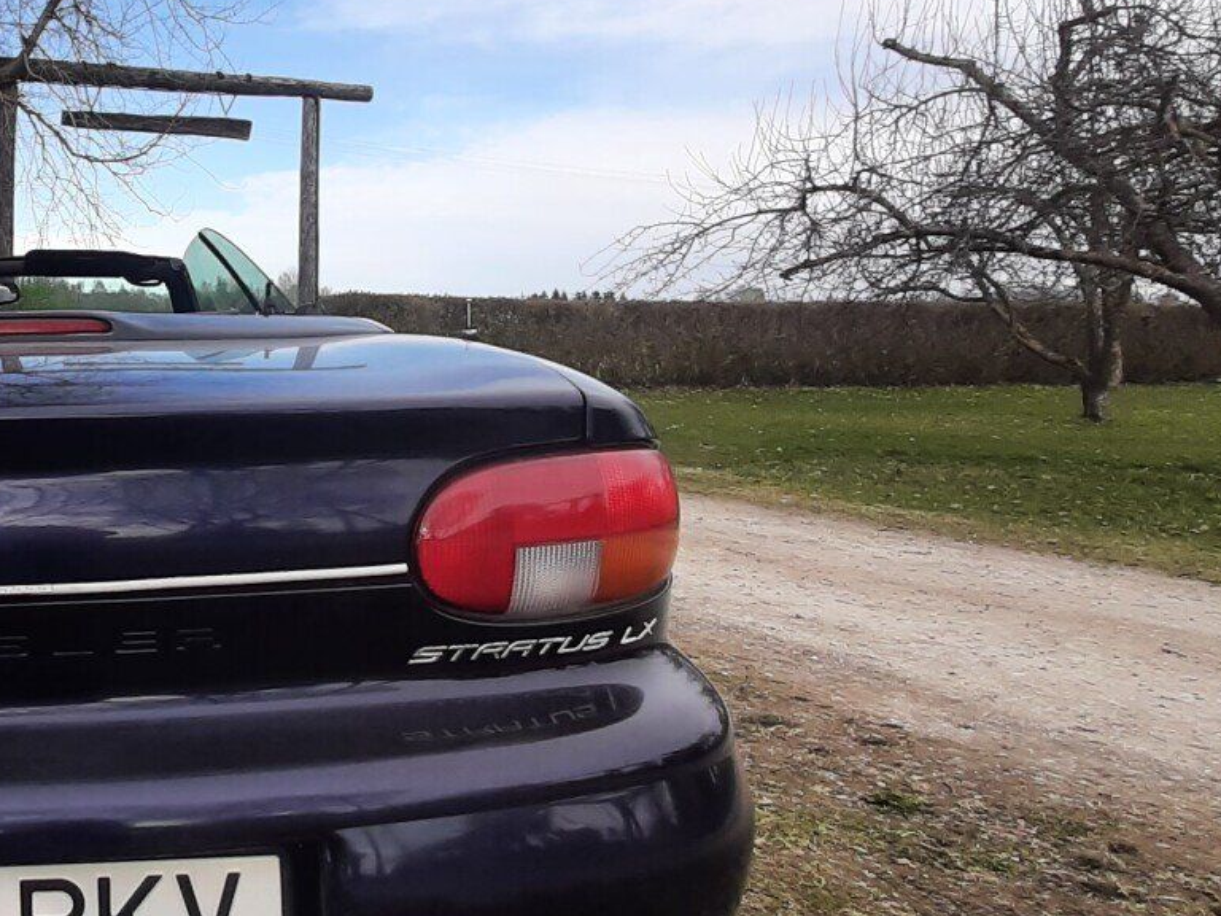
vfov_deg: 42.8
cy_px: 376
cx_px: 10
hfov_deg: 46.6
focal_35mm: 33
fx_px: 1164
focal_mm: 1.42
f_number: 2.2
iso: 40
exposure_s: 1/693
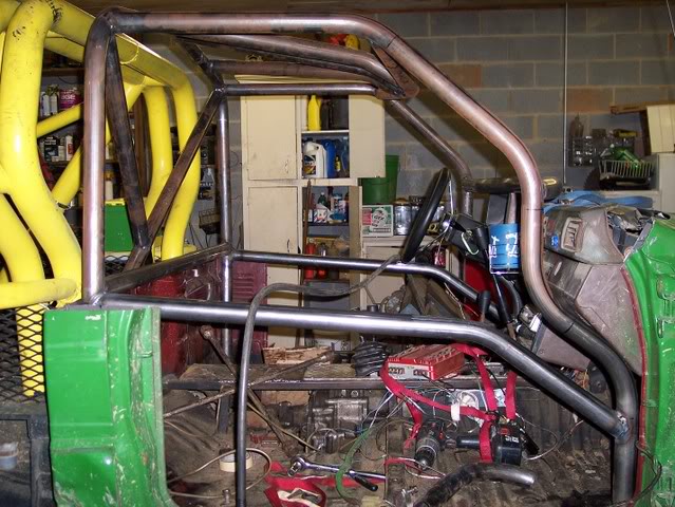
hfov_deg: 47.8
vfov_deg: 36.9
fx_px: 761
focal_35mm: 39
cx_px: 338
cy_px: 254
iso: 100
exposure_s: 1/60
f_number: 2.8
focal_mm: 8
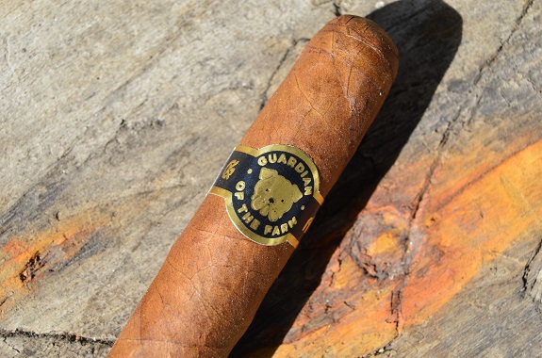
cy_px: 179
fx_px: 1239
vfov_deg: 16.5
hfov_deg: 24.7
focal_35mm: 82
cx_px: 271
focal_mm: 55
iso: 160
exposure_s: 1/160
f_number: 10
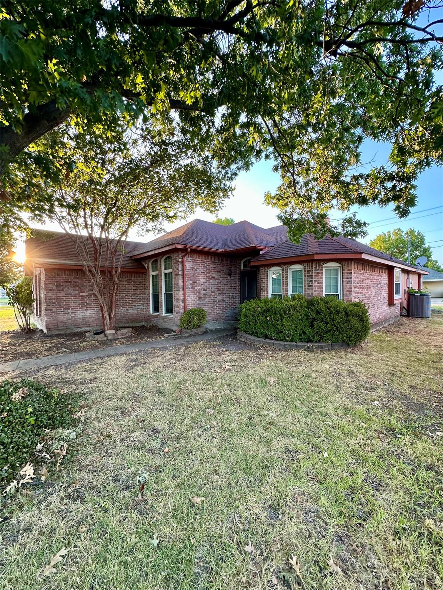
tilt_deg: -0.6
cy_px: 295
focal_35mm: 14
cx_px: 222
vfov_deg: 102.1
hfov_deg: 85.7
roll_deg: +0.6
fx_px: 239
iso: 80
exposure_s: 1/99
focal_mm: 2.22
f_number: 2.2
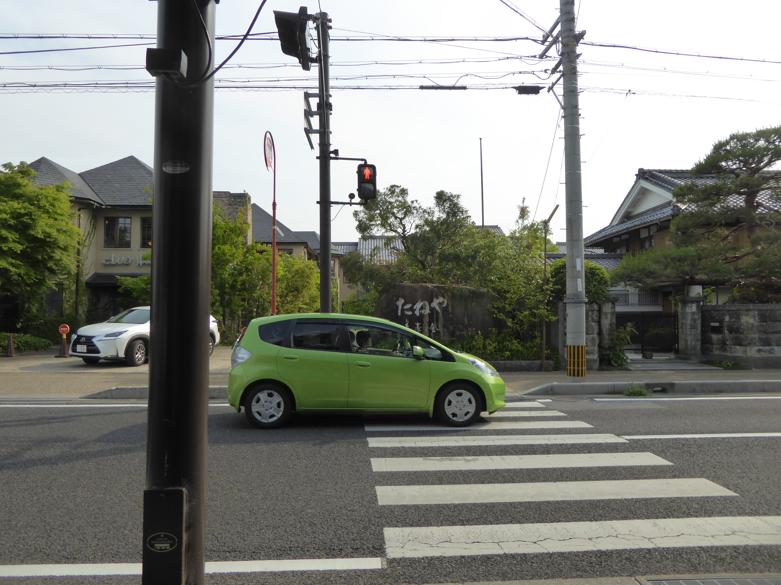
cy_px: 292
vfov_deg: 54.9
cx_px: 390
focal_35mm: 25
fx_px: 564
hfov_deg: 69.4
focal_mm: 4.3
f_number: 3.3
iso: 160
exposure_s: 1/1000
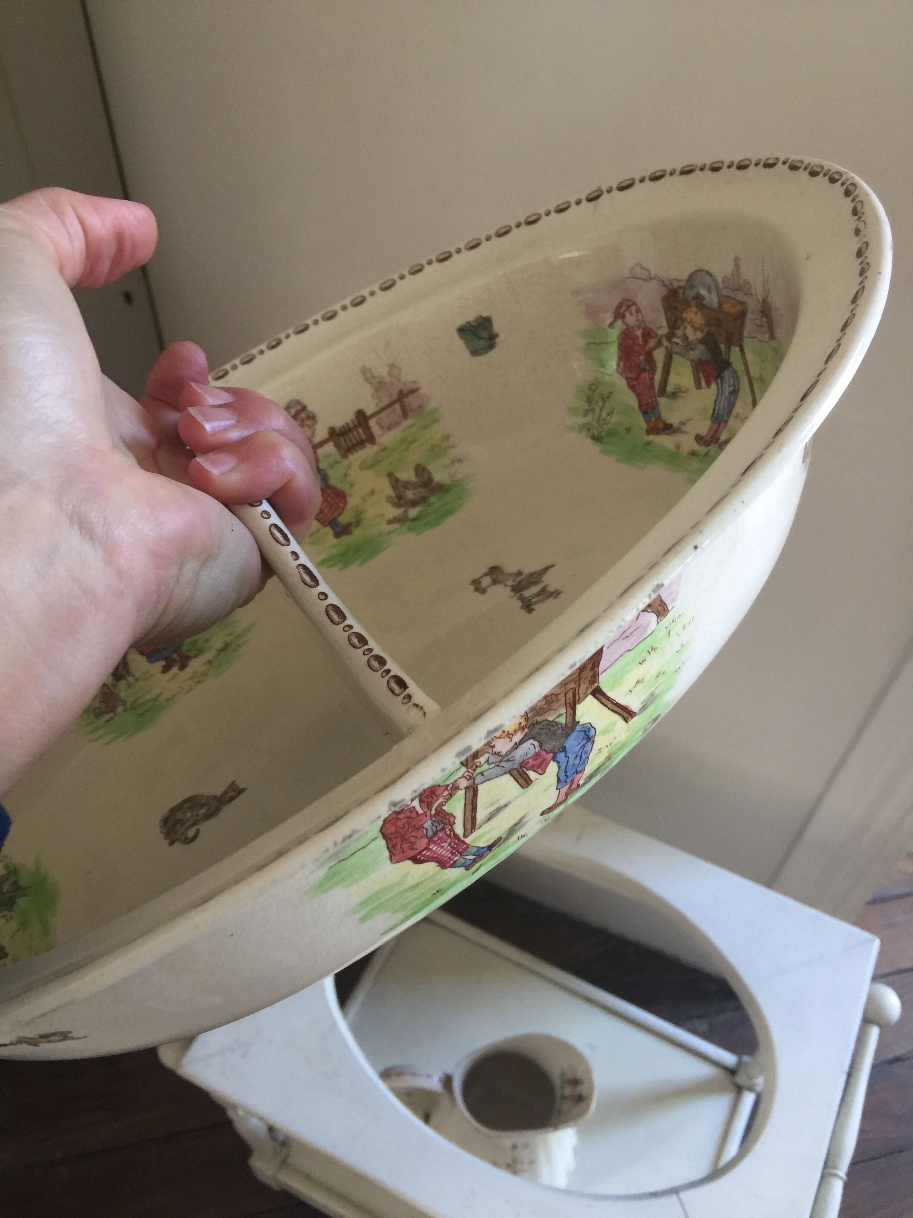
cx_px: 456
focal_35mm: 29
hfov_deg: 48.2
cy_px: 609
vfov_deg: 61.7
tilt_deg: -50.7
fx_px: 1020
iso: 64
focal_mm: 4.15
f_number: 2.2
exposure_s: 1/17
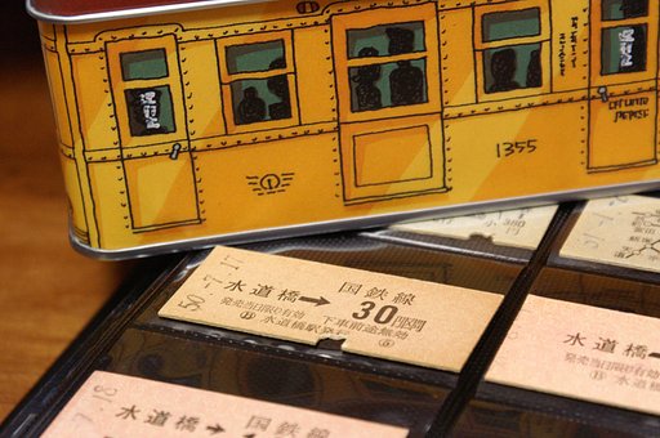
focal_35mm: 105
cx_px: 330
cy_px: 219
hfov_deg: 19.5
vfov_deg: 13.0
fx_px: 1923
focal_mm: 70
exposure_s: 1/8
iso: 1600
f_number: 8
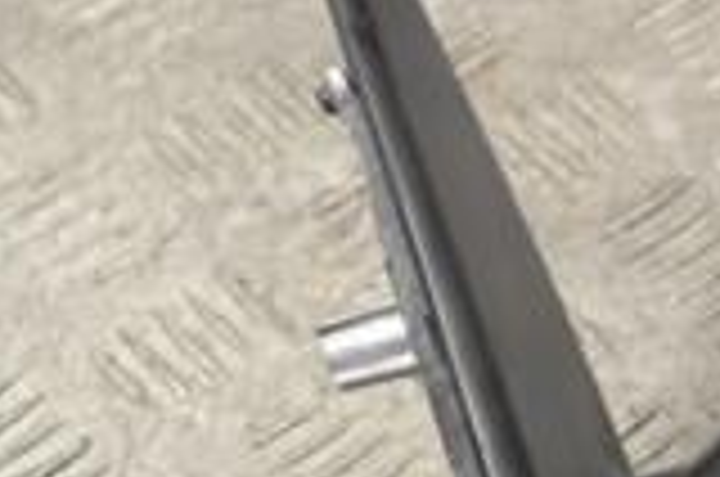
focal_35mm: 203
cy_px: 459
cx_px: 940
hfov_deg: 10.0
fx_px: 4052
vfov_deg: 6.7
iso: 220
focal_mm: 36
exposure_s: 1/30
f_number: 5
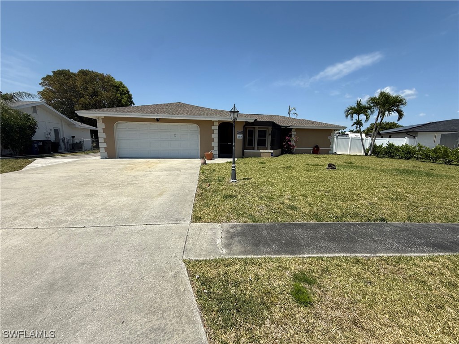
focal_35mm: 14
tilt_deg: -12.0
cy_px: 172
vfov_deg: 85.7
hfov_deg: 102.1
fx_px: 186
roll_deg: -1.5
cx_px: 230
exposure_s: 1/3289
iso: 50
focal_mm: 2.22
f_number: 2.2
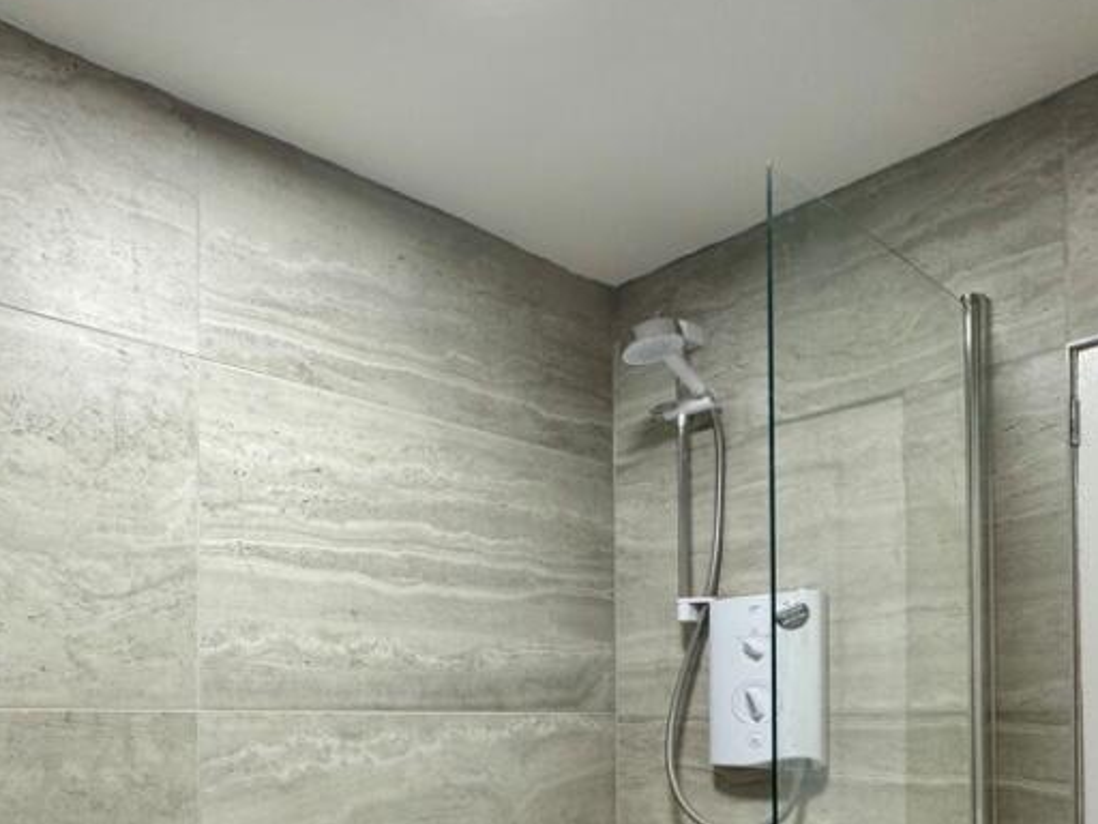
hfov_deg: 58.5
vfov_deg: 45.6
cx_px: 217
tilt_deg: +0.0
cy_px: 723
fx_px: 888
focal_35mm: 28
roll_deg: -0.6
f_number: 2.2
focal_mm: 2.22
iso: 160
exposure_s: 1/100
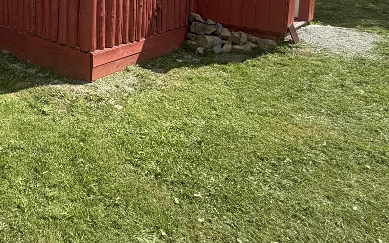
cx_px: 21
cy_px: -25
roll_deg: +0.0
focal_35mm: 30
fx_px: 318
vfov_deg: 35.6
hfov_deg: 53.0
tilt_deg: -4.9
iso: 40
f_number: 2.2
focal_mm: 2.22
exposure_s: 1/701
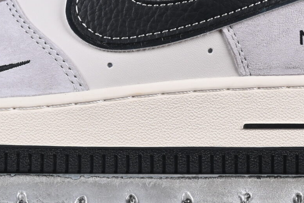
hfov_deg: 8.4
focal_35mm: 246
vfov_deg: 5.6
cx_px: 101
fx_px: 2077
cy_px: -35
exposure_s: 1/80
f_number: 8
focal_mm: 50
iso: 160
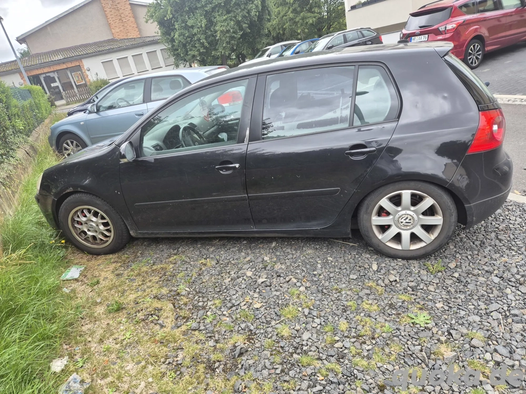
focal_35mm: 23
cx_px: 263
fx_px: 349
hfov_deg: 73.9
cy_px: 197
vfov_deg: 58.9
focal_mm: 5.4
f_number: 1.8
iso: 40
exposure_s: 1/180
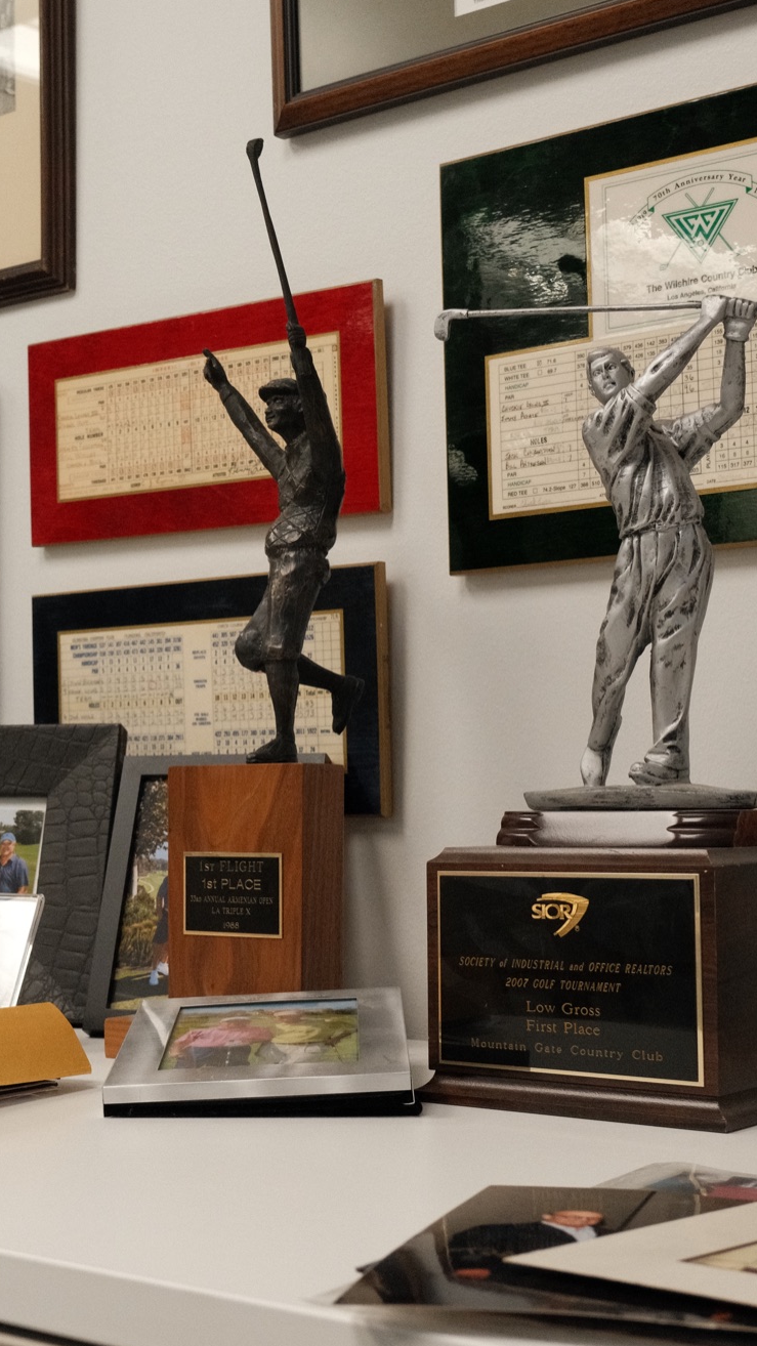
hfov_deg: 23.4
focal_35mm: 51
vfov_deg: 40.6
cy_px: 676
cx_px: 259
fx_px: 1820
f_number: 5.6
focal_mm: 21.2
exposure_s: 1/125
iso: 2500
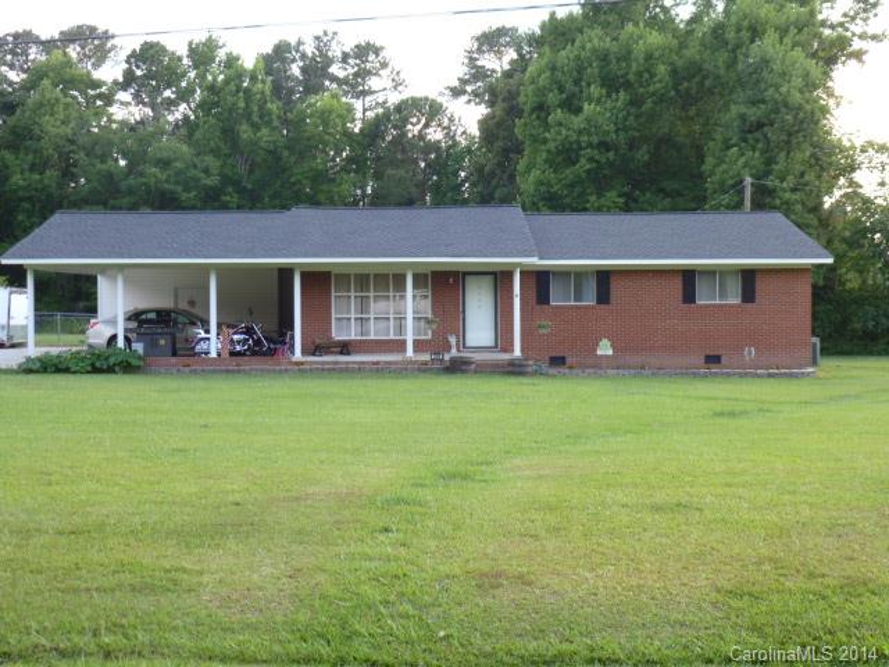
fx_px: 1156
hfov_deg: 42.1
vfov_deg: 32.2
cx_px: 444
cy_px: 334
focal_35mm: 45
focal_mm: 8
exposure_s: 1/60
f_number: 4
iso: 125
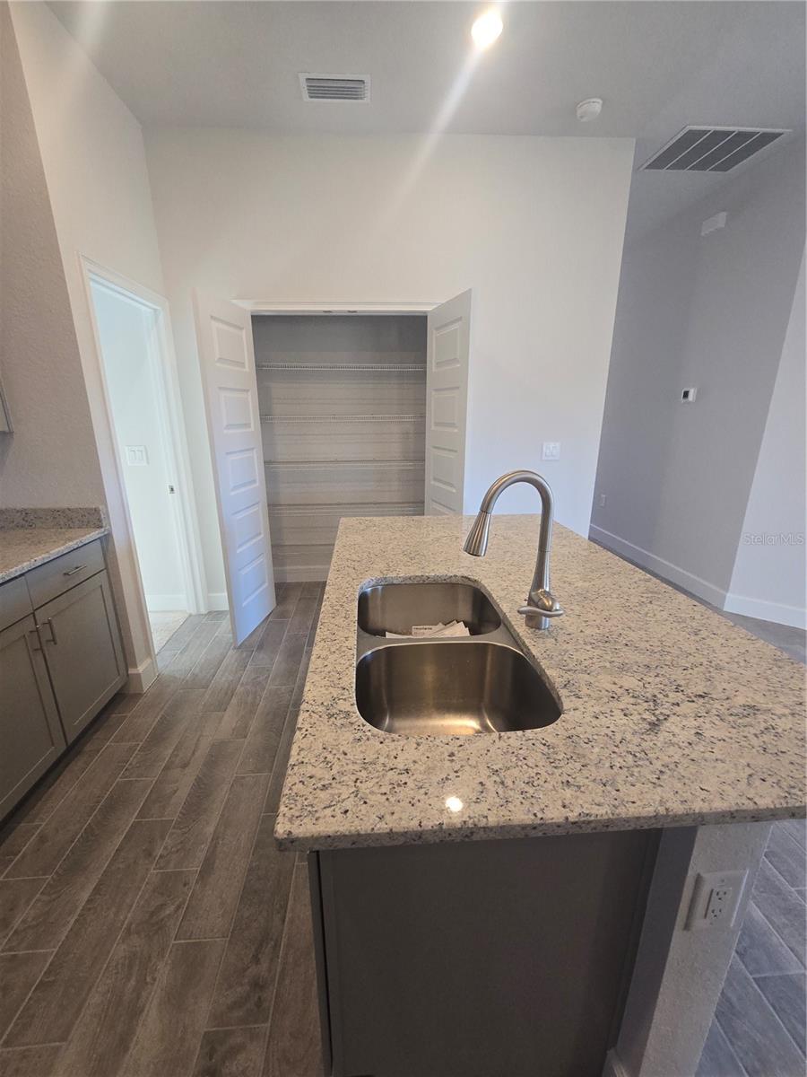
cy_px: 538
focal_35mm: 13
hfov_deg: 89.9
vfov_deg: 106.2
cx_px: 404
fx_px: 404
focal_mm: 2.2
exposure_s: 1/60
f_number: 2.2
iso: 160
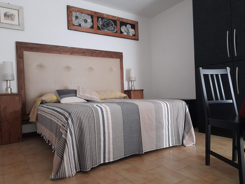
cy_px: 93
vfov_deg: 53.1
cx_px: 124
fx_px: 184
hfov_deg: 67.3
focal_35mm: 26
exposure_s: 1/33
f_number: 2
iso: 500
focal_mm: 4.6
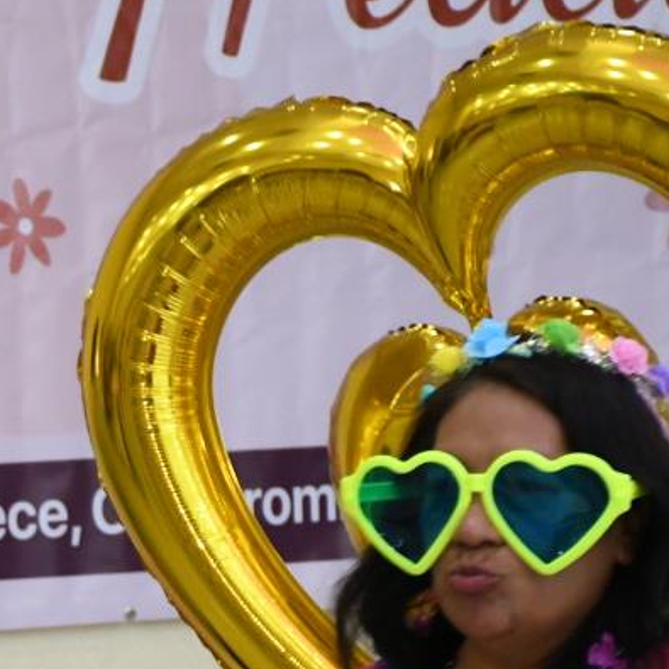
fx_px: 7084
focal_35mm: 324
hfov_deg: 5.3
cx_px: -476
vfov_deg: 5.4
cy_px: 782
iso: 1600
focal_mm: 62
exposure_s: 1/100
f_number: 5
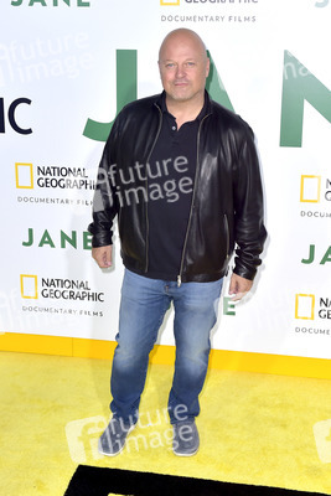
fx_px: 620
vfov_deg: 43.6
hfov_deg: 29.9
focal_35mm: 45
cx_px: 166
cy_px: 248
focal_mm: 45
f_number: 6.3
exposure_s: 1/320
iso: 500
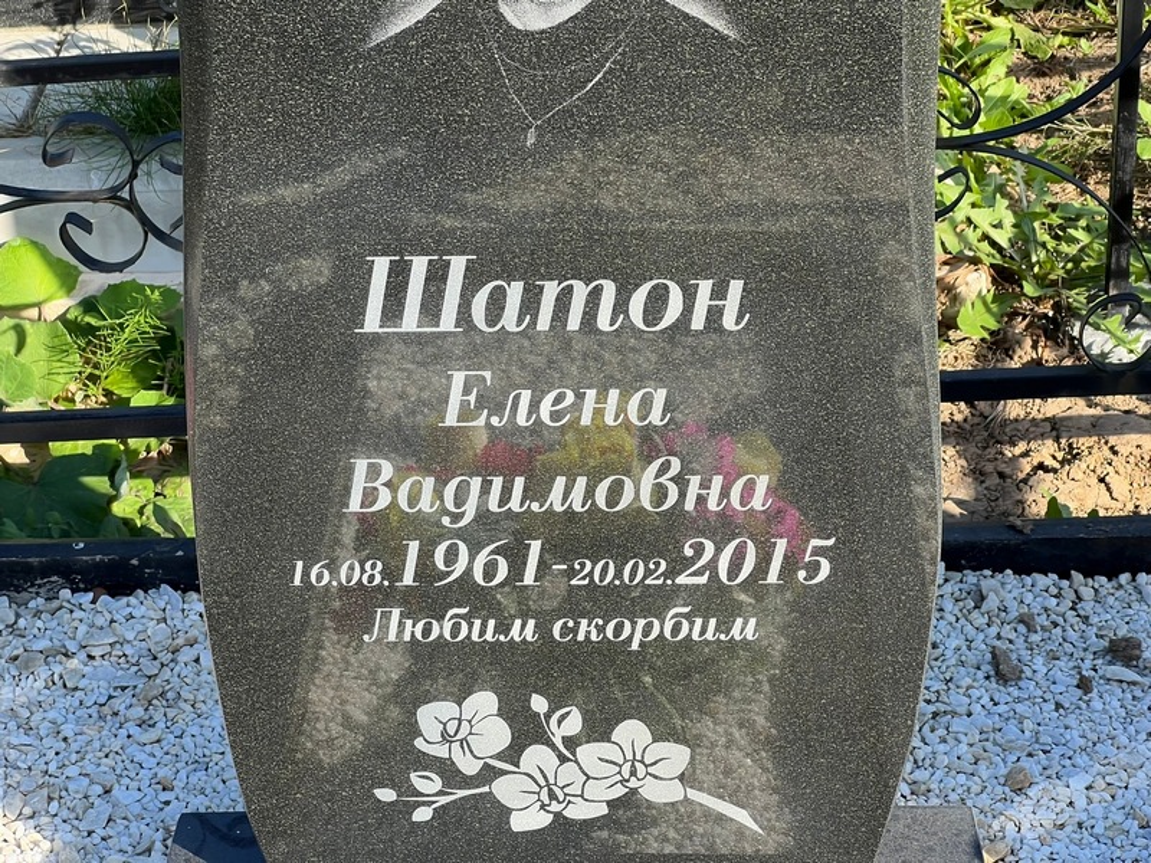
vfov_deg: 19.1
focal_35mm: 77
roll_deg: +1.2
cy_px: 432
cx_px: 576
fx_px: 2560
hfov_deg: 25.3
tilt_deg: -30.9
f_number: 2.8
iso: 32
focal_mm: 9
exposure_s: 1/206
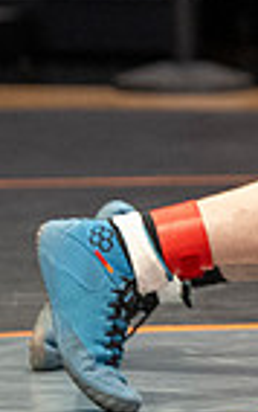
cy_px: 360
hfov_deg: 2.3
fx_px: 6534
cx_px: 491
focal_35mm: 582
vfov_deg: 3.6
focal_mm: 98
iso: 3200
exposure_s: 1/1000
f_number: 2.8
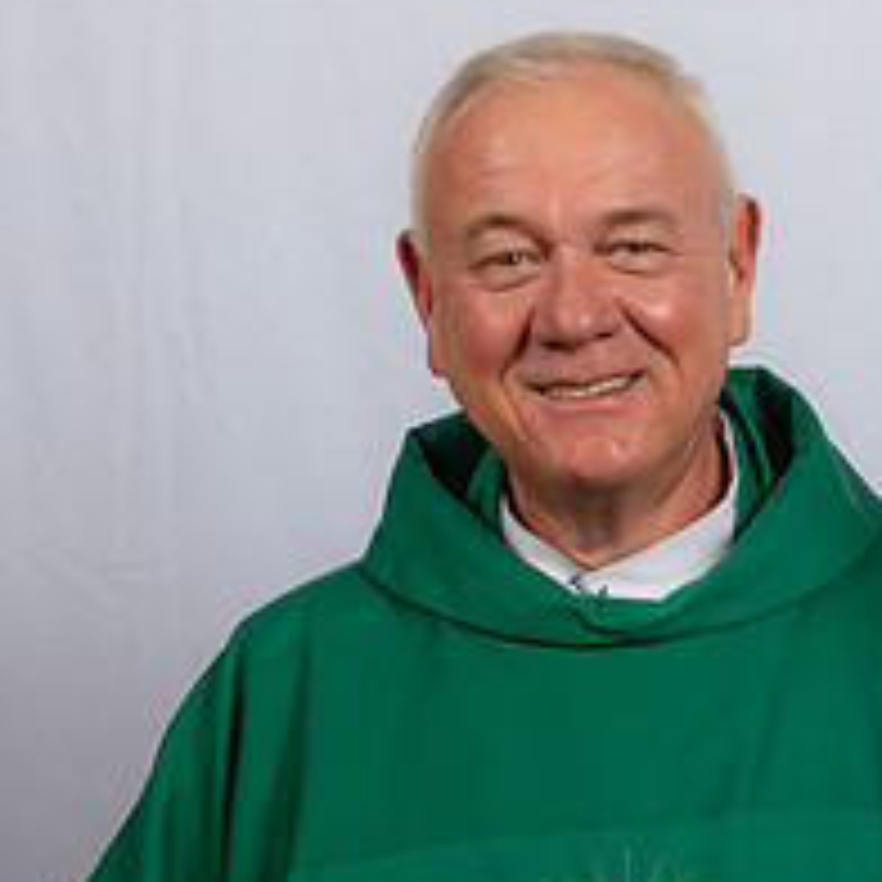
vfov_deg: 13.3
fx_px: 3776
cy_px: 662
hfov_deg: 13.2
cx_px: 873
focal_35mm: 131
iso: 320
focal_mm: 52
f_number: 8
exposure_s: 1/200
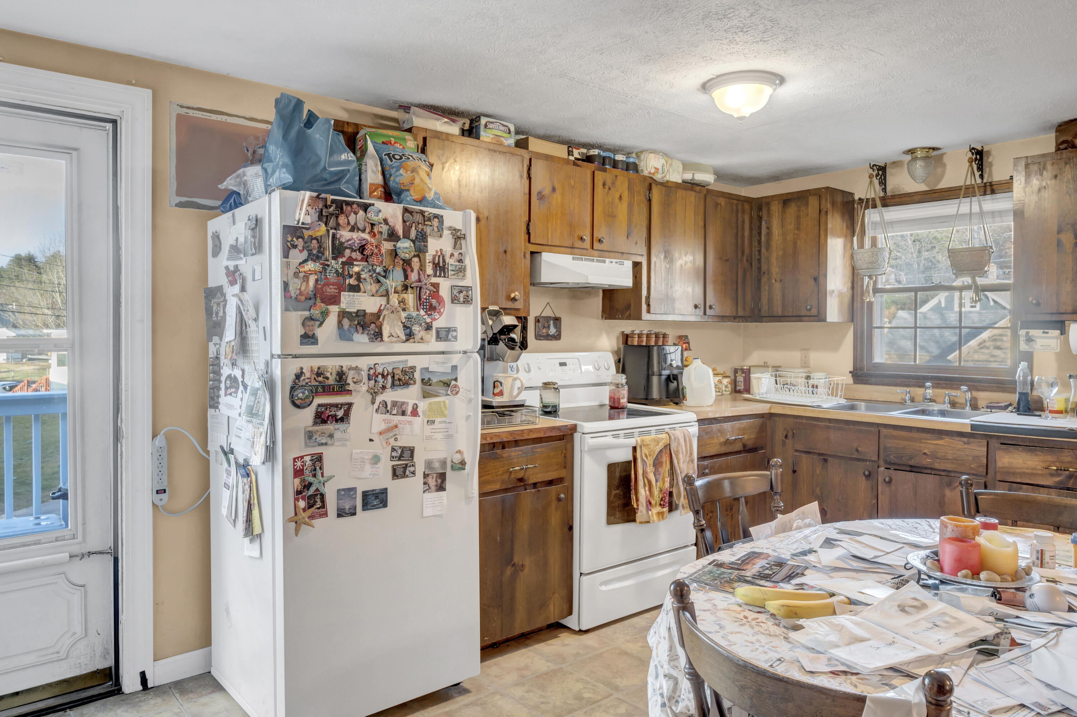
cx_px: 538
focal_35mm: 24
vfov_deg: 53.1
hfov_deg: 73.8
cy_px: 358
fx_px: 718
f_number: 9
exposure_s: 1/8
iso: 400
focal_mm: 16
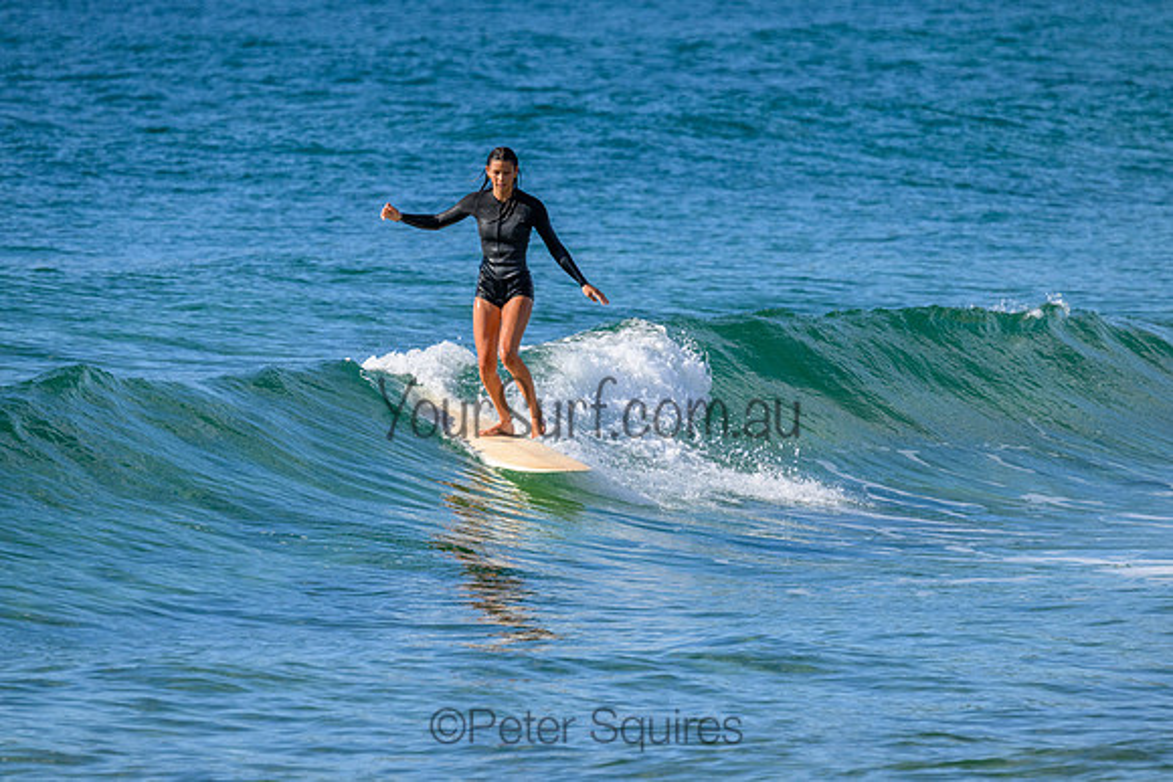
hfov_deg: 3.5
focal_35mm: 590
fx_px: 19228
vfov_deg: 2.3
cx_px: 586
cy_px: 391
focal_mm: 590
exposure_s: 1/2000
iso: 1800
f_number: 11
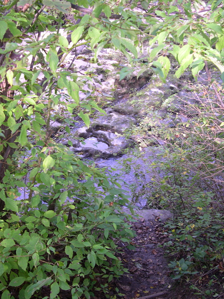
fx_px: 328
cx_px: 112
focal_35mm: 38
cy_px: 150
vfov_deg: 49.0
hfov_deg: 37.7
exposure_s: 1/71.4
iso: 100
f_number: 2.8
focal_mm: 8
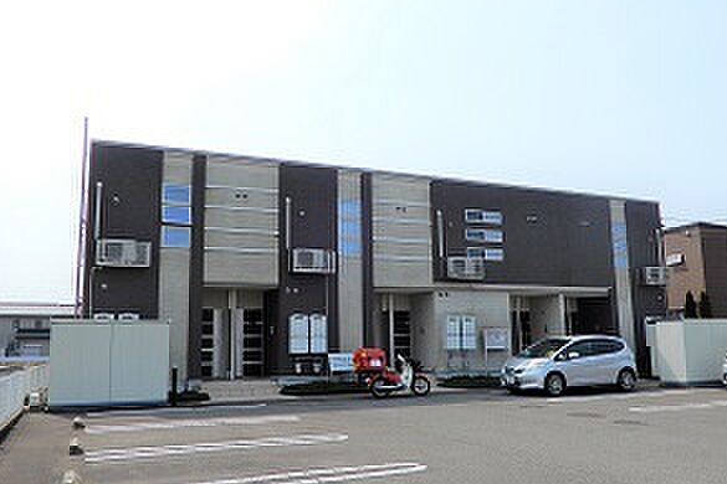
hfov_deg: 58.7
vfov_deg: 41.1
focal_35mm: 32
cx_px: 363
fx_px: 646
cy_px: 248
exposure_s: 1/1250
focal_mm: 5.4
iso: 80
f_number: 3.5
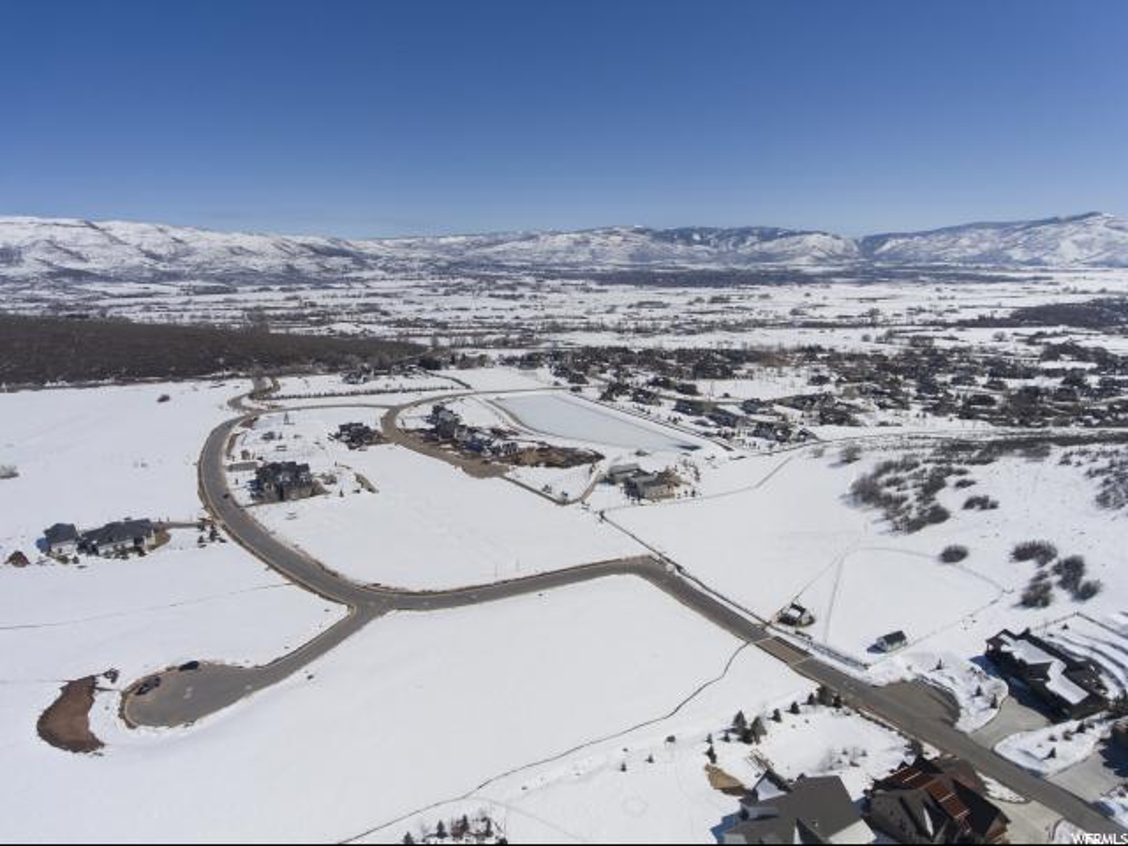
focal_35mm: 20
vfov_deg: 66.0
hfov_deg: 81.7
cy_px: 423
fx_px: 652
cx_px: 564
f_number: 2.8
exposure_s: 1/3200
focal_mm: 3.61
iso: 100
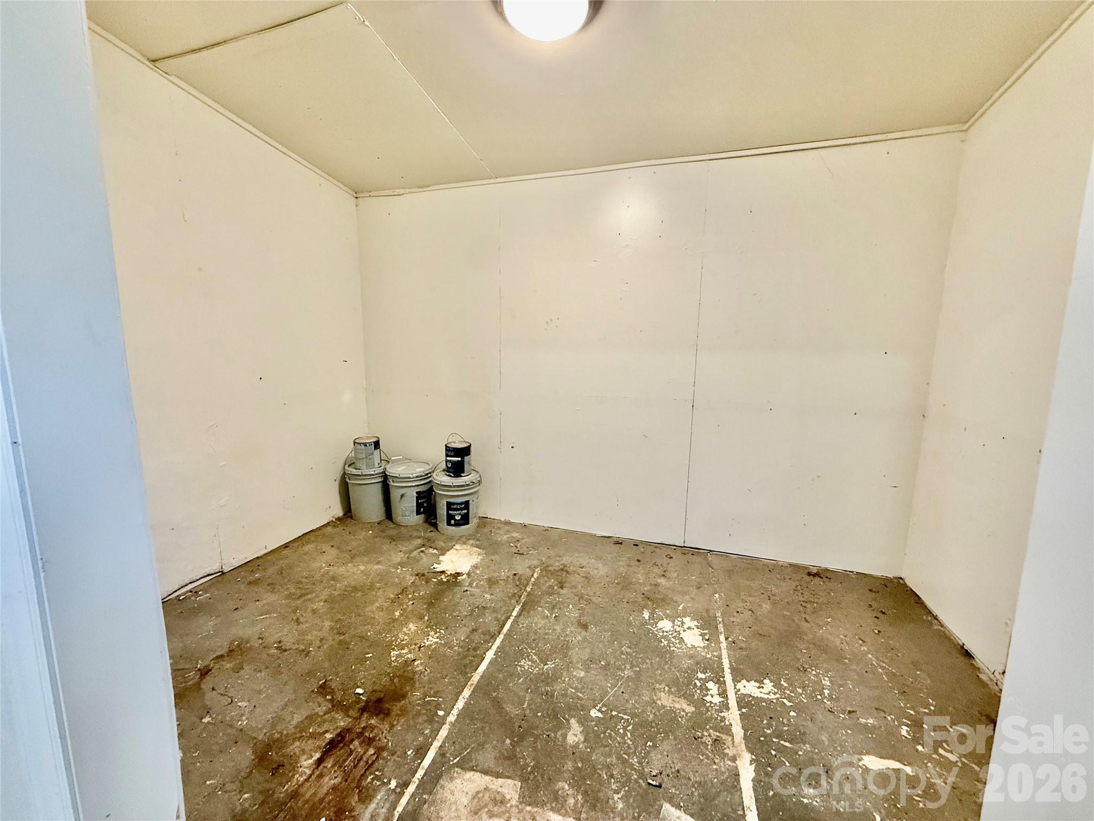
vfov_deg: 85.7
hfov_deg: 102.1
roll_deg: -0.4
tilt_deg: -7.4
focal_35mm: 14
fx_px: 442
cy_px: 410
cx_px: 547
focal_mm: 2.22
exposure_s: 1/60
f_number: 2.2
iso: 250
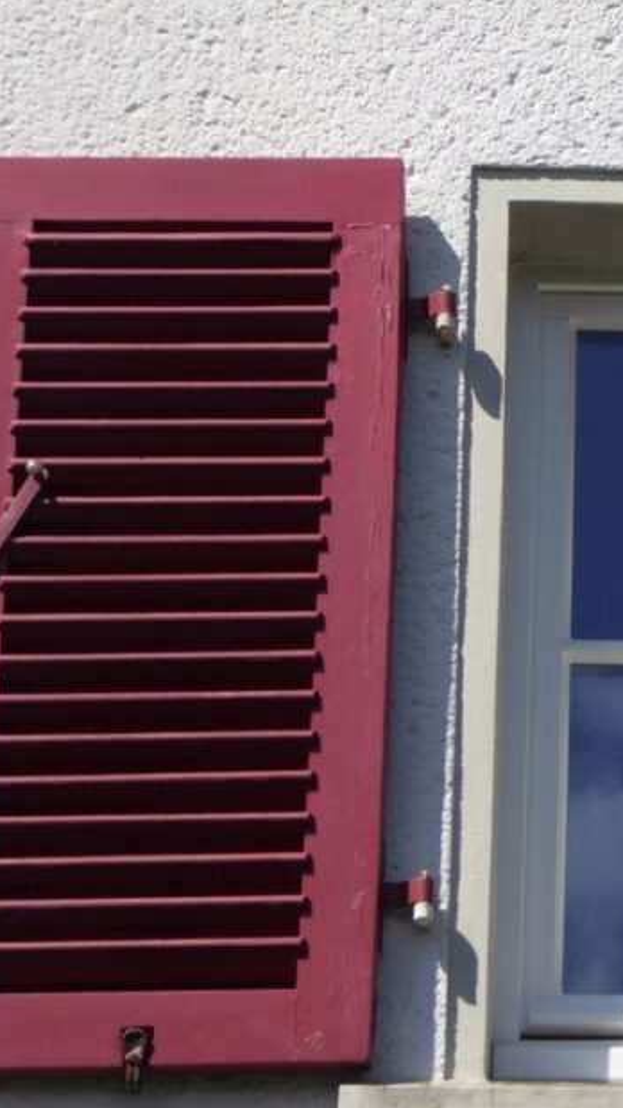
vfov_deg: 12.6
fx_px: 5024
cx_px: 937
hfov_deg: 7.0
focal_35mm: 171
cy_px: 594
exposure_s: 1/800
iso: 100
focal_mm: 15
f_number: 4.8
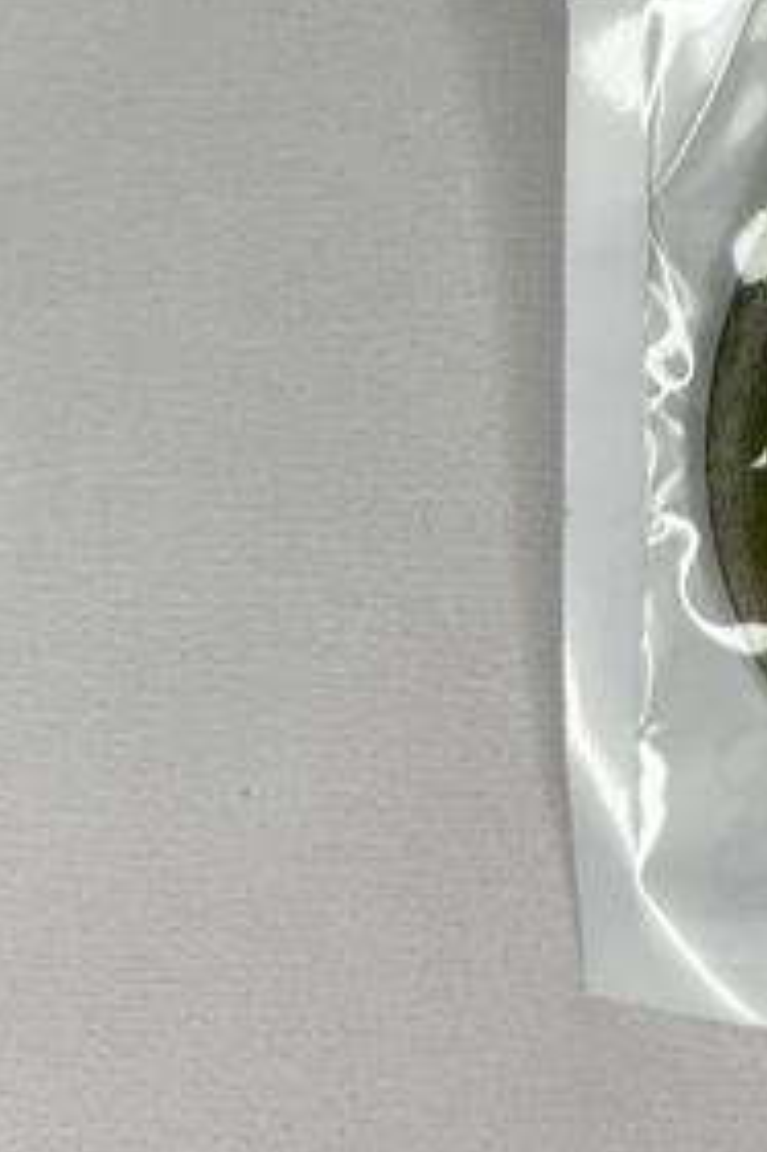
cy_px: 41
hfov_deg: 16.2
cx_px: 1148
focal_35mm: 77
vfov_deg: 25.2
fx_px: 2464
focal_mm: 5.7
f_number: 1.5
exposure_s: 1/121
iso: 50
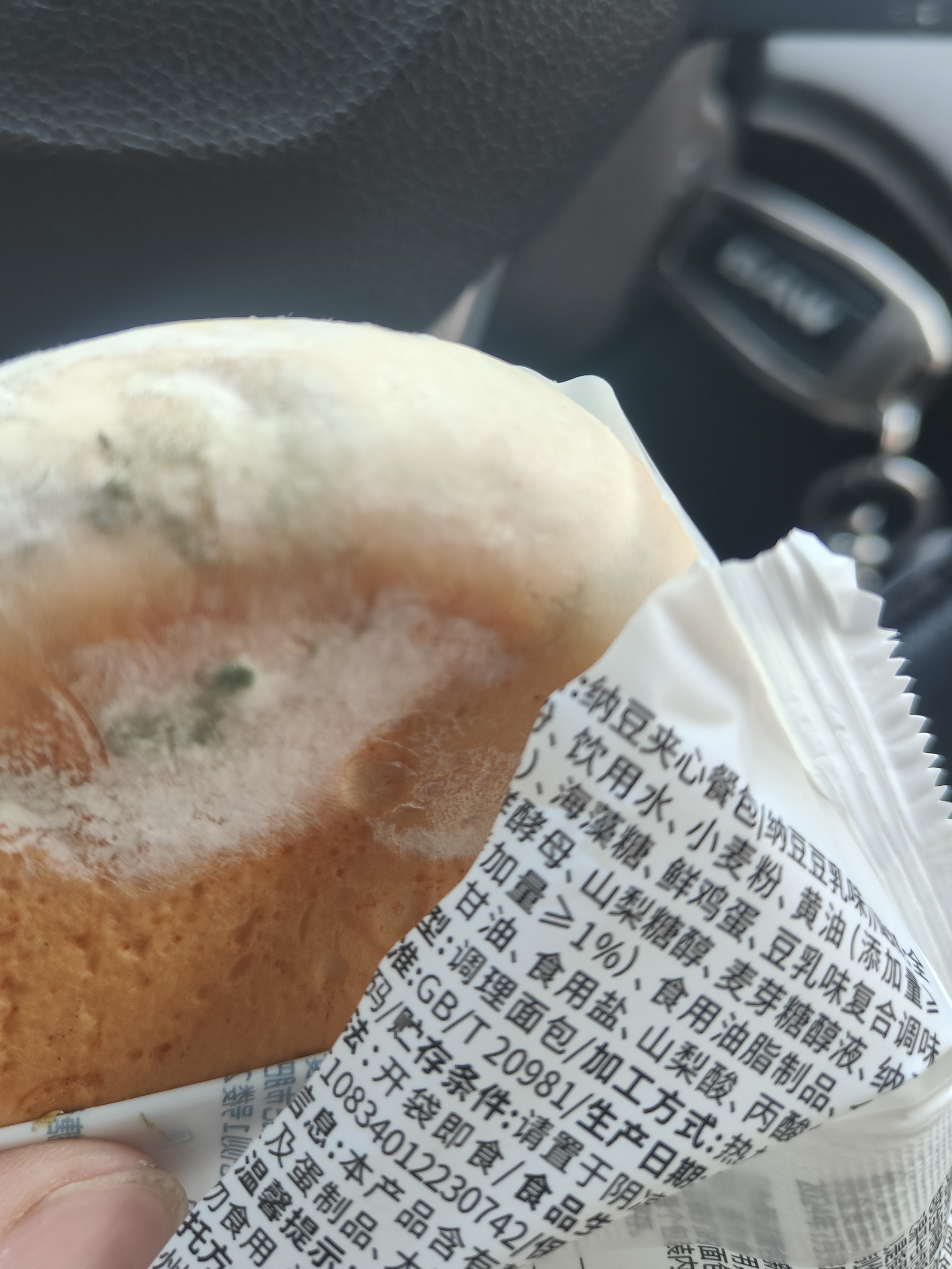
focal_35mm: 29
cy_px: 535
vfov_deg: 61.3
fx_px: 1064
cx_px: 407
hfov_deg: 48.1
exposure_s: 1/82
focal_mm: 5.59
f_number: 2.8
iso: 200
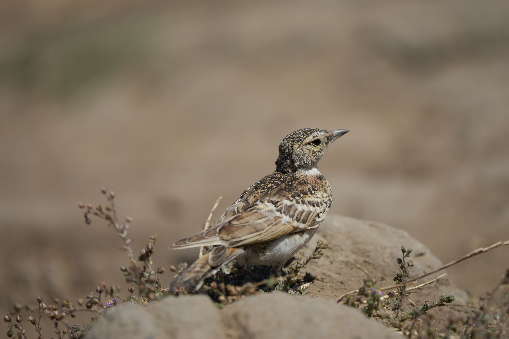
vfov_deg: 3.4
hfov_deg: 5.2
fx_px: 5655
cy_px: 170
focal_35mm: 400
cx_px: 254
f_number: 6.3
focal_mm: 400
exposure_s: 1/1250
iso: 250
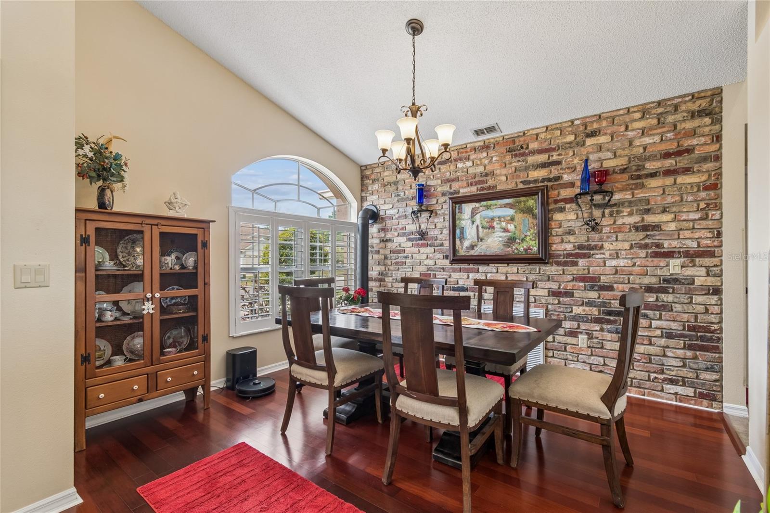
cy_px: 256
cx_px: 385
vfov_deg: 77.3
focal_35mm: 15
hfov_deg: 100.4
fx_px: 321
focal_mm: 10
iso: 100
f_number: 7.1
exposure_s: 1/15
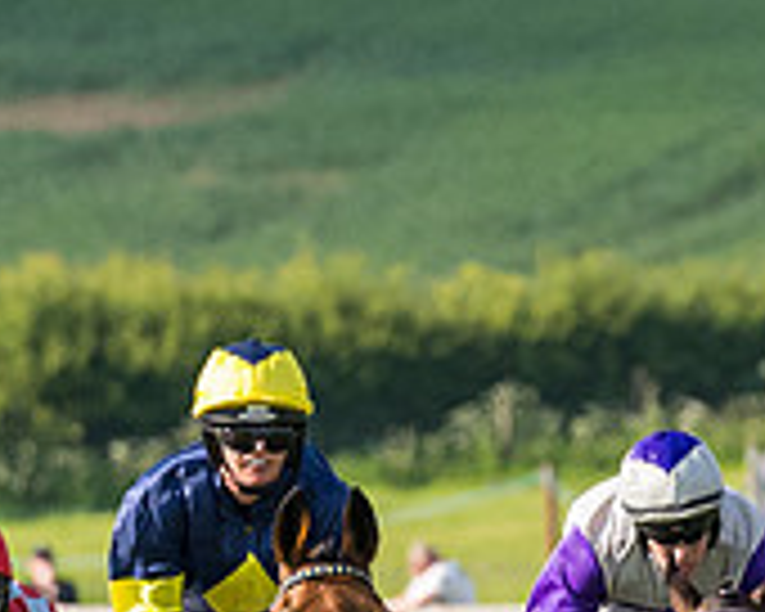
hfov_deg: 1.2
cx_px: 570
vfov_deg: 1.0
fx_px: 36294
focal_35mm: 1603
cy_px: 1027
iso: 500
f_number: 4
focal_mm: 180
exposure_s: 1/3200
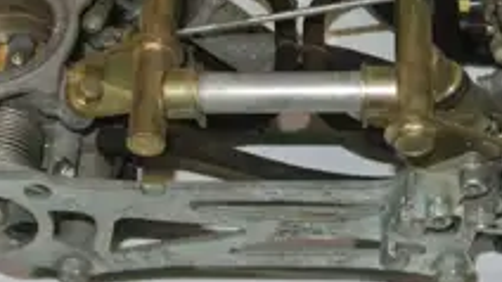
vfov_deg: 10.3
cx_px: 268
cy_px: 14
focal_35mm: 117
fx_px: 1557
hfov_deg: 18.3
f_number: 4.2
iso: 200
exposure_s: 1/60
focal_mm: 16.3
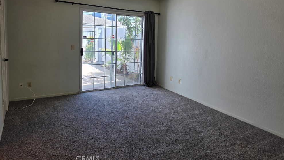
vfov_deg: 43.7
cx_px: 142
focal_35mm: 26
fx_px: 196
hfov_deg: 71.9
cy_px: 52
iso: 25
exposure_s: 1/120
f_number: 1.7
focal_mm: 6.3
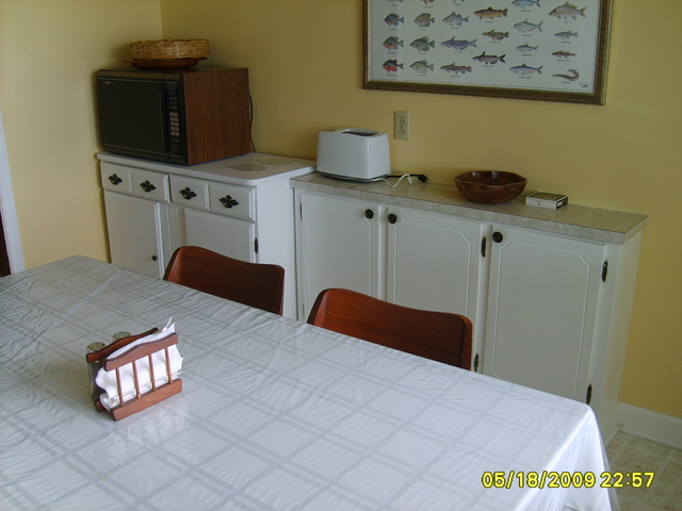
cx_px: 341
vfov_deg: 40.7
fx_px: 690
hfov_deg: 52.6
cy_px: 256
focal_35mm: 35
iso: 50
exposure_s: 1/45
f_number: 2.8
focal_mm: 5.8
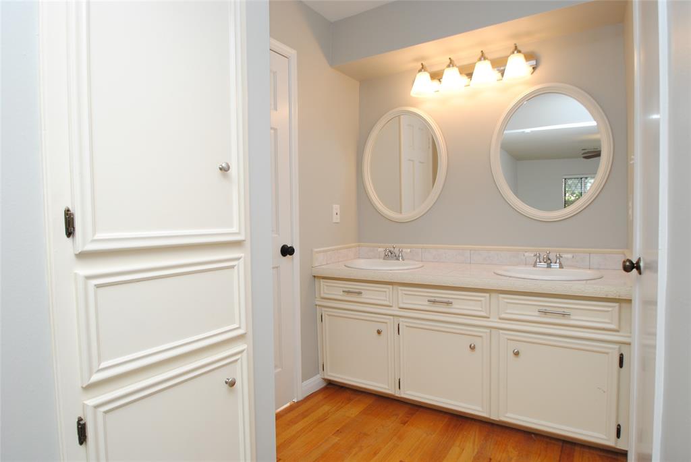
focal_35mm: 21
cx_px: 346
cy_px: 231
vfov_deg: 59.6
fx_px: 403
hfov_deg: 81.1
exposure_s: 1/60
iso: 200
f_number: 4
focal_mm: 14
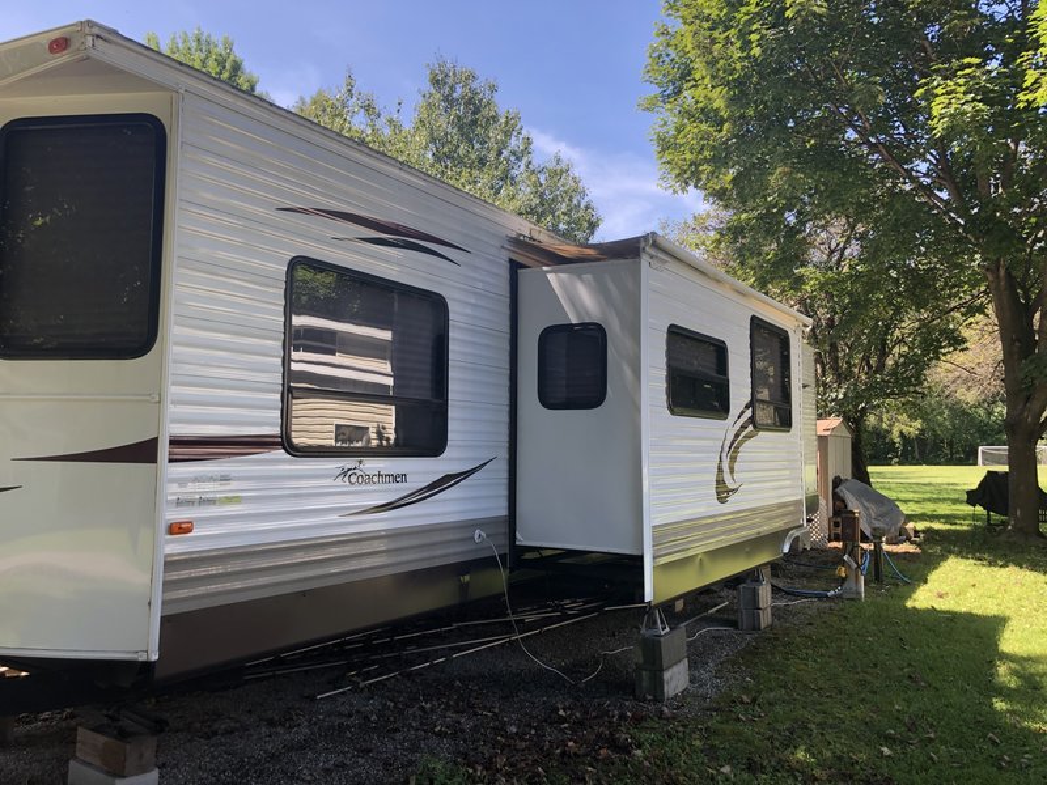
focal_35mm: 28
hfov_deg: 63.4
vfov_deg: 49.7
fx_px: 847
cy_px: 392
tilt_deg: +4.9
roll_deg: +2.5
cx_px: 524
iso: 20
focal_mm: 3.99
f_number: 1.8
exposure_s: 1/223
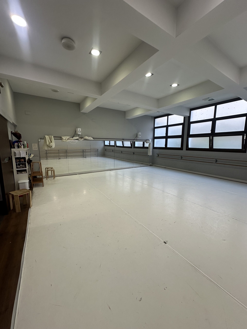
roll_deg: -0.4
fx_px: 133
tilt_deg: -6.6
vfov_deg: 102.1
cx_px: 124
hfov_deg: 85.7
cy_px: 164
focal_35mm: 14
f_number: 2.2
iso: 125
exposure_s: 1/100
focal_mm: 2.22
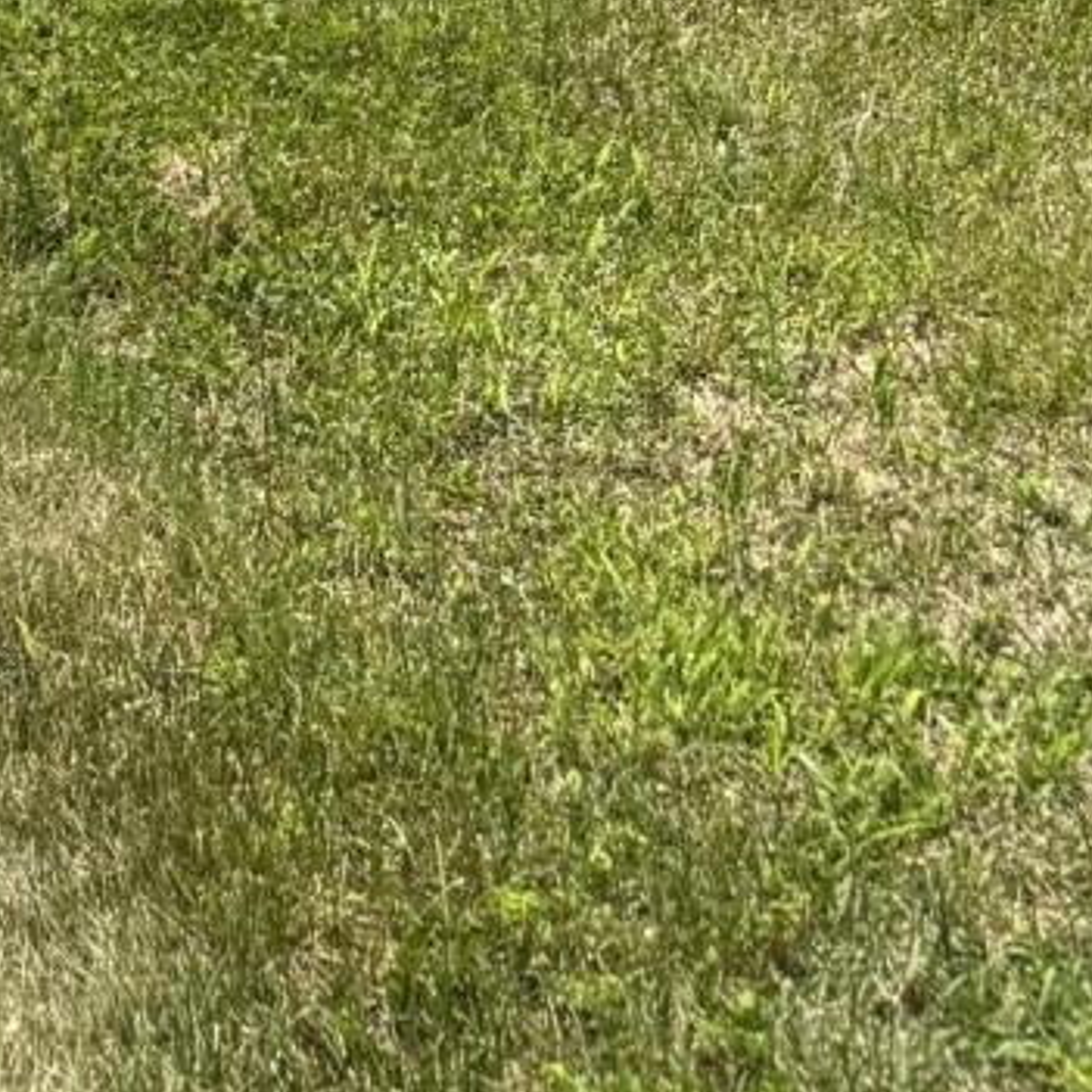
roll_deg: -1.0
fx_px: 4319
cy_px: -1892
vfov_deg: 11.0
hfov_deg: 13.8
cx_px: -383
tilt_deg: -7.2
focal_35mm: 121
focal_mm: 6.76
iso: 80
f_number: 1.78
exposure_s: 1/5319
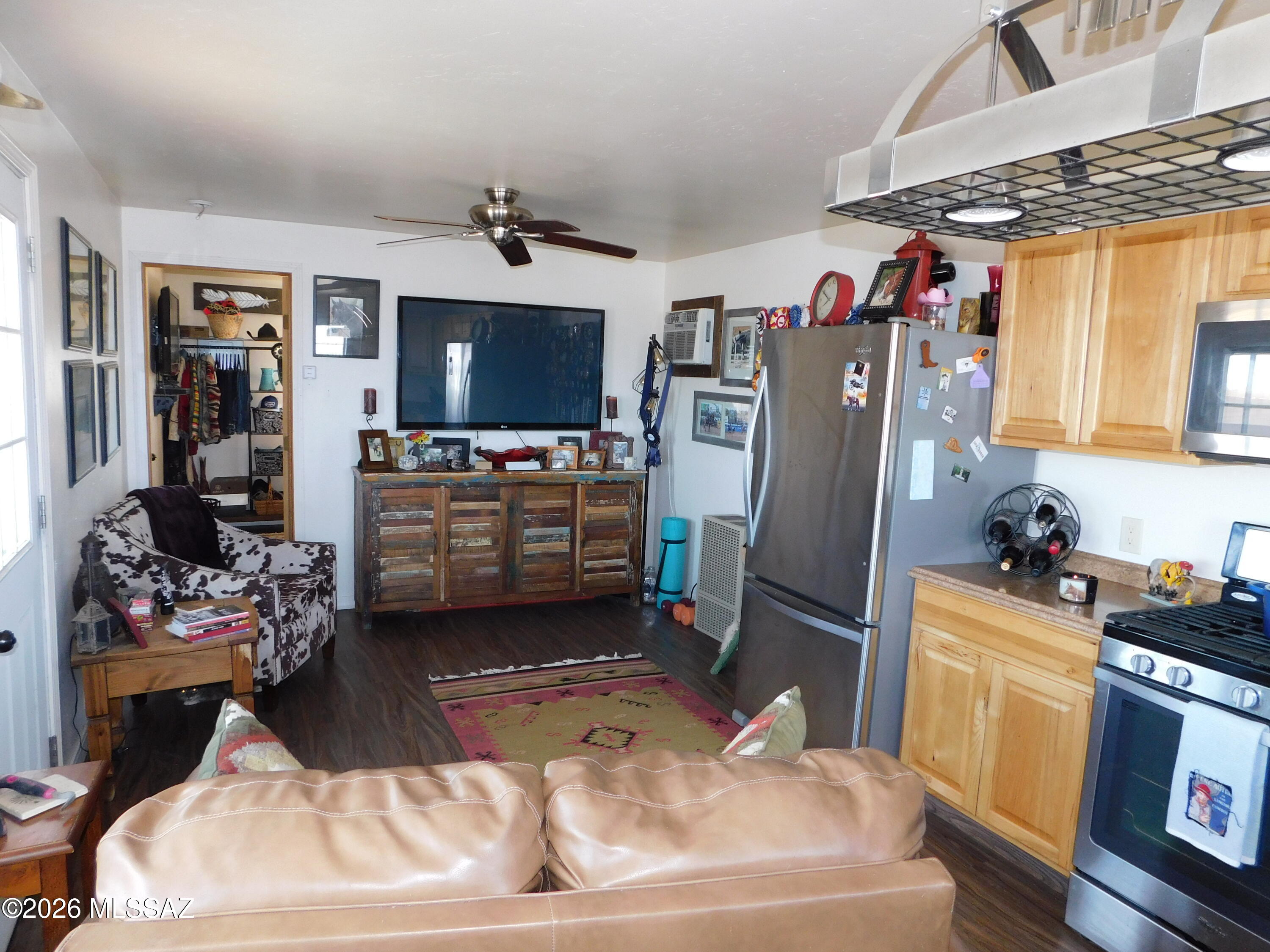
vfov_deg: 58.9
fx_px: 844
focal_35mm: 23
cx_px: 635
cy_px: 476
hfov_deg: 73.9
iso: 200
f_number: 3
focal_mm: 4
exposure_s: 1/30
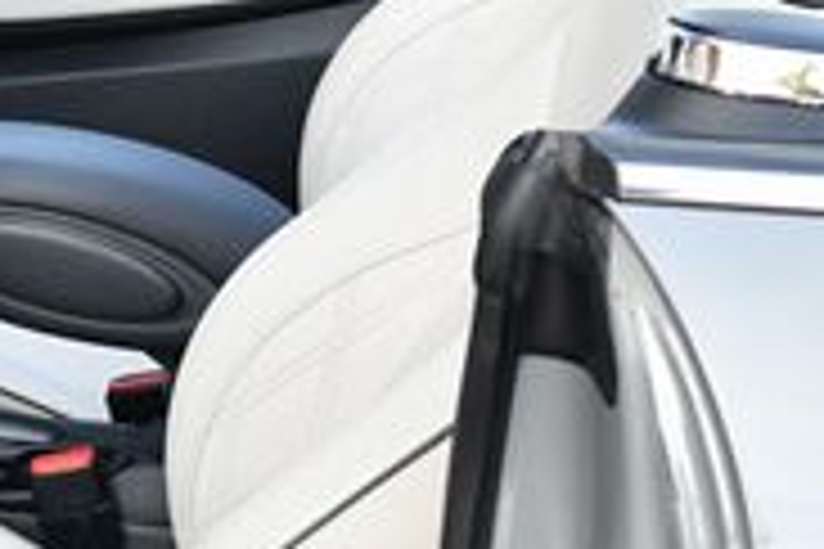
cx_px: -257
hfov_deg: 15.5
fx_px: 2884
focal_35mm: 126
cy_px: 230
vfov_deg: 10.9
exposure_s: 1/250
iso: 400
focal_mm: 18
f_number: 4
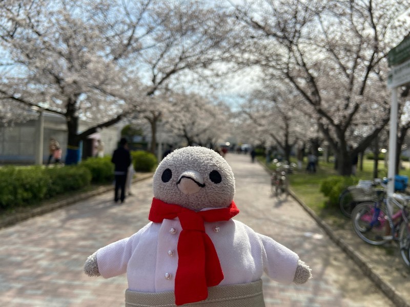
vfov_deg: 53.1
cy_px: 154
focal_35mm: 26
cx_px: 205
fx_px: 308
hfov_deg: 67.3
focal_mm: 4.25
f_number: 1.8
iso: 32
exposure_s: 1/2688
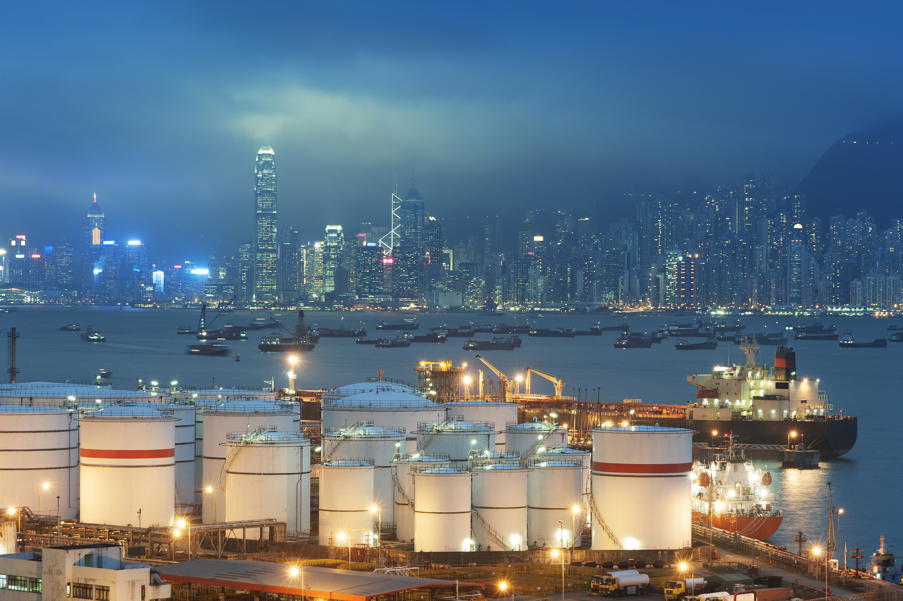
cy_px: 300
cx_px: 452
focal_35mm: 120
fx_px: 3008
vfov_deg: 11.4
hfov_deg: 17.1
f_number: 11
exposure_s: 3
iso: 200
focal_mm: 120
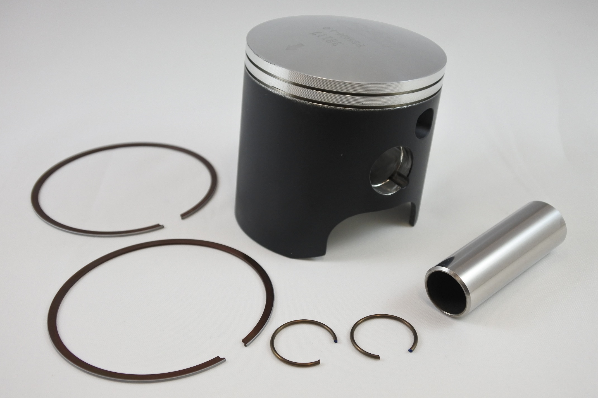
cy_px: 199
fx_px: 797
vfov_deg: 28.1
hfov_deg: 41.1
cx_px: 299
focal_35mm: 48
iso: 400
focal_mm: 18
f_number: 4.5
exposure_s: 1/125
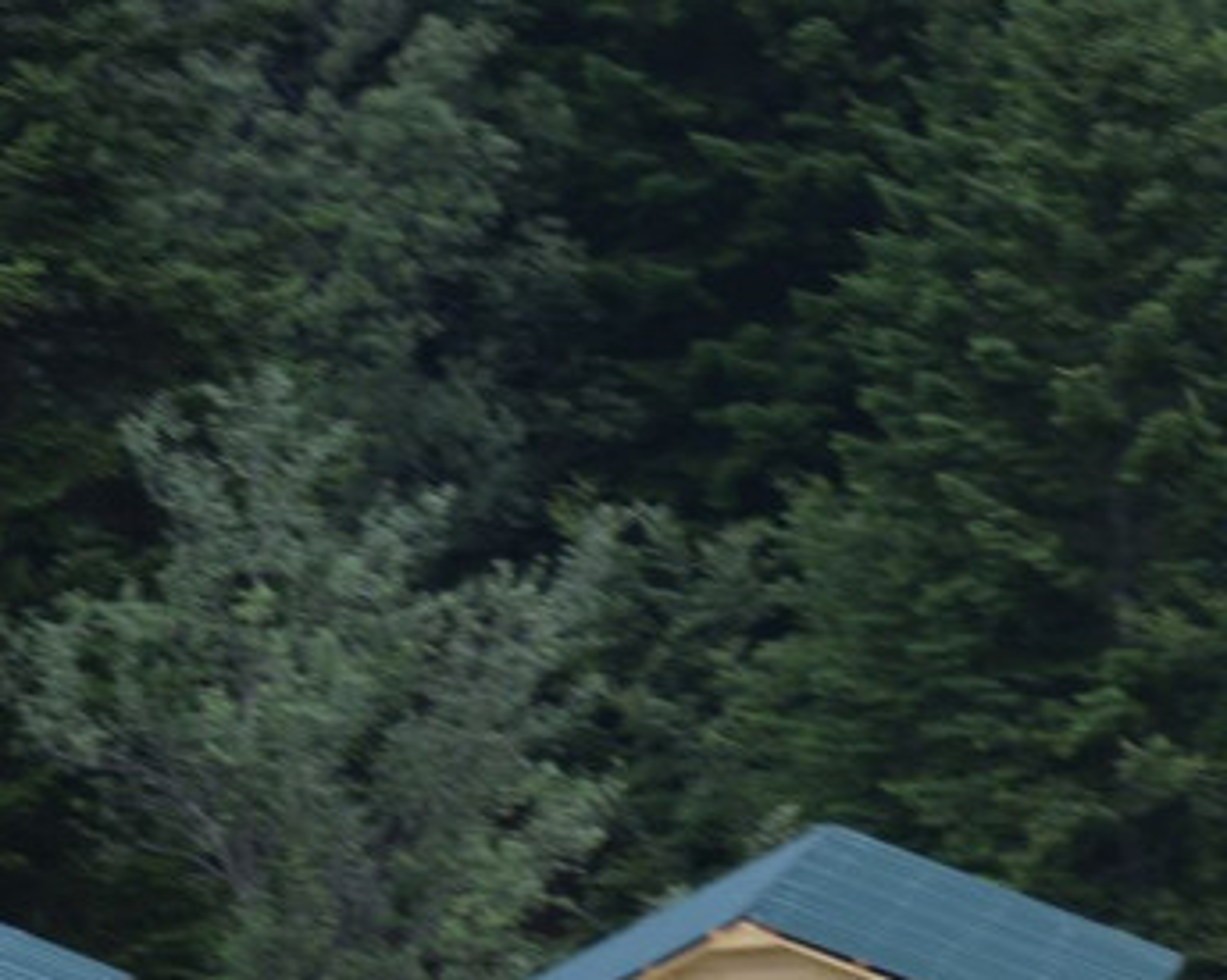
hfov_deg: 5.6
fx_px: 12489
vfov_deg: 4.5
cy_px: 1130
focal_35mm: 344
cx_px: 540
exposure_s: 1/125
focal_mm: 105
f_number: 5.3
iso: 180
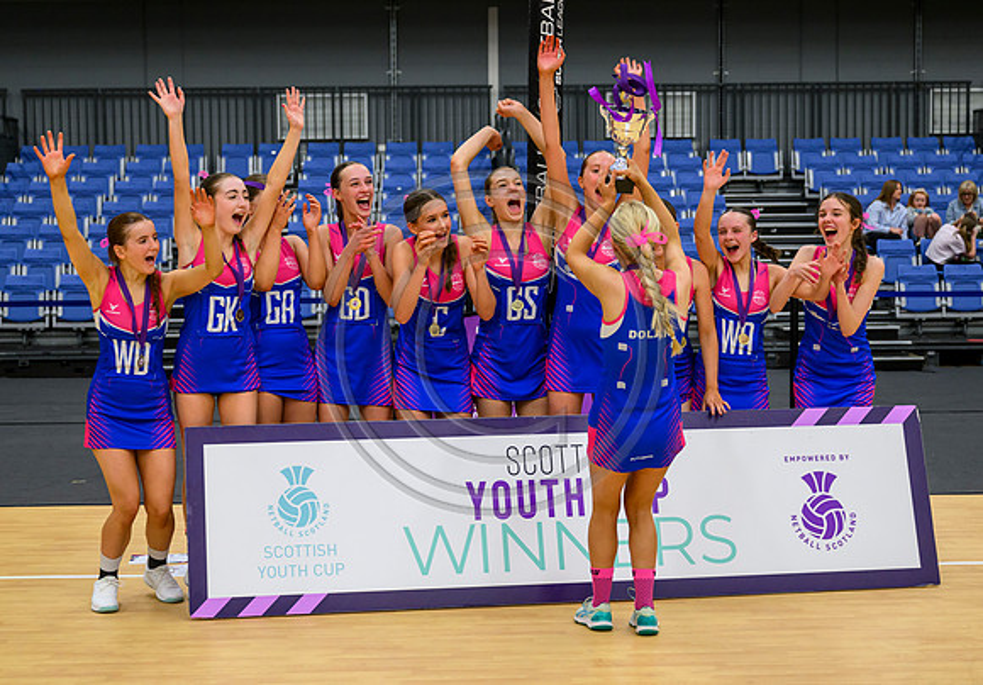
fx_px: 1719
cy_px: 364
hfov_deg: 31.9
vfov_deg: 22.5
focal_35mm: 62
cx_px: 480
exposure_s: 1/400
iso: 2500
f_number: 3.5
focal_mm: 53
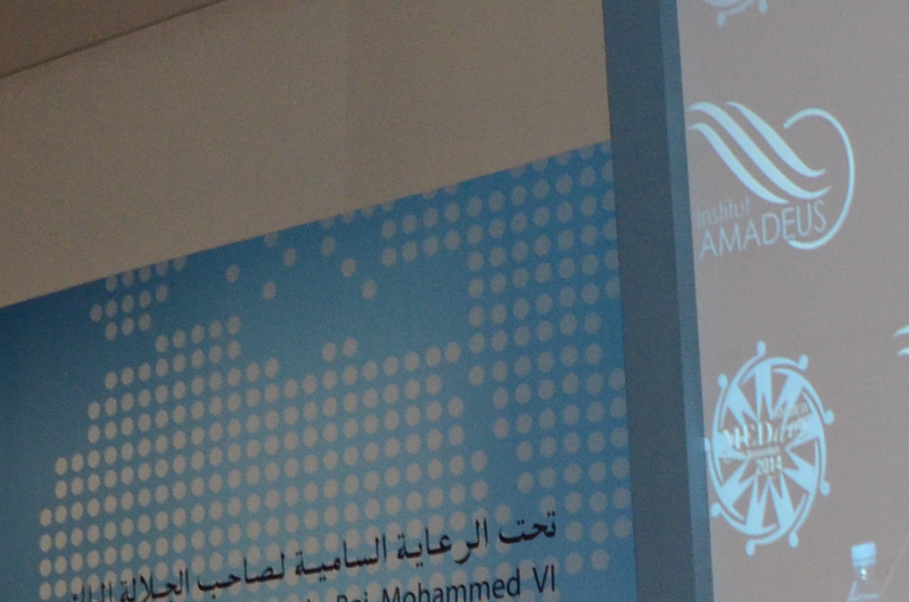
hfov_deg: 20.8
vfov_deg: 13.6
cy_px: 696
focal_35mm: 98
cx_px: 363
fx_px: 2469
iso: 1600
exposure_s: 1/60
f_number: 5.6
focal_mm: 18
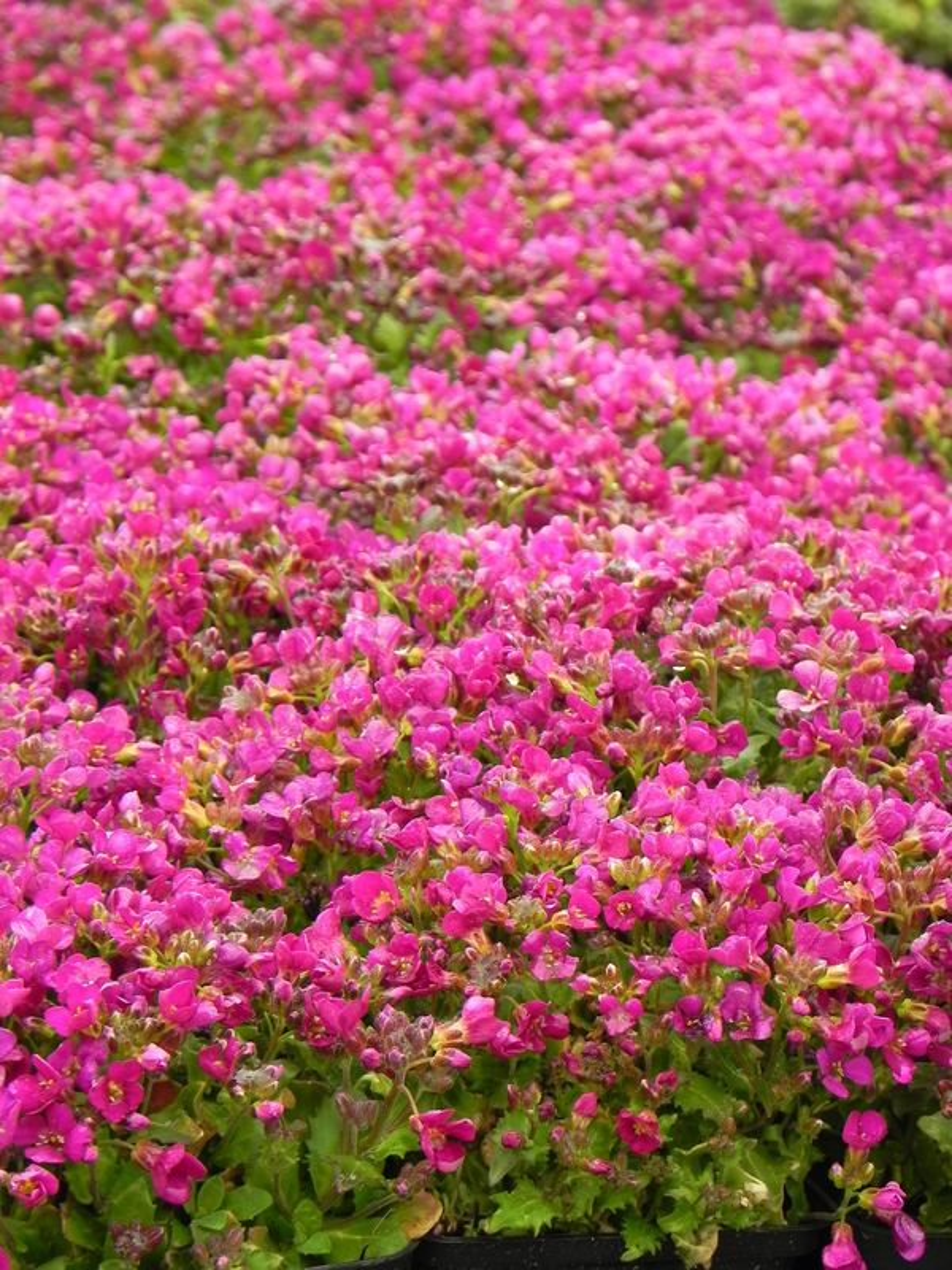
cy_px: 635
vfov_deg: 10.7
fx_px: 6747
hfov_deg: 8.1
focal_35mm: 184
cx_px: 476
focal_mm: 32.7
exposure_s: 1/100
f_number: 5
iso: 160
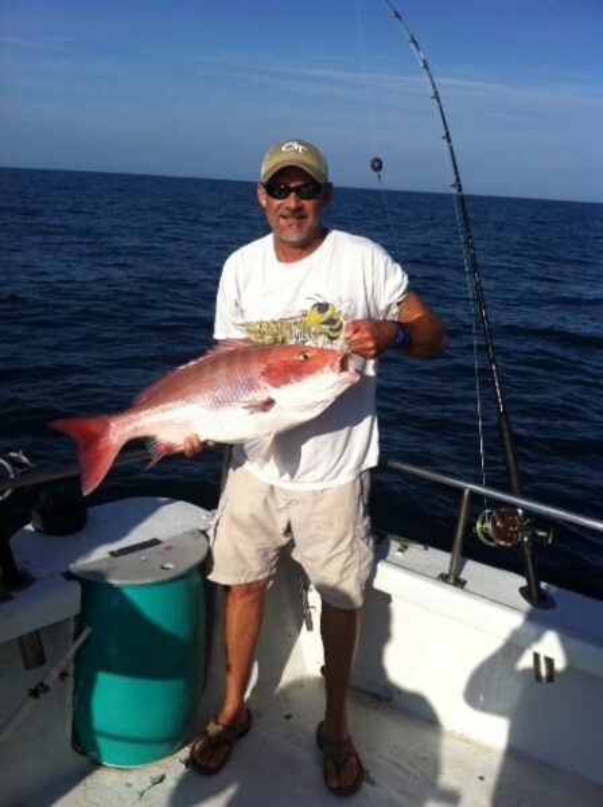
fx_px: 815
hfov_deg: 40.6
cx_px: 302
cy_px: 404
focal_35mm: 35
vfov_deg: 52.7
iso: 80
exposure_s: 1/2324
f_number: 2.8
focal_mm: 3.85
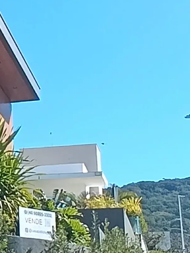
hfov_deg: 15.2
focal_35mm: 85
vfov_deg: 23.0
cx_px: -146
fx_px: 622
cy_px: 149
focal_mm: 1.65
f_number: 2.2
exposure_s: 1/541
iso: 50
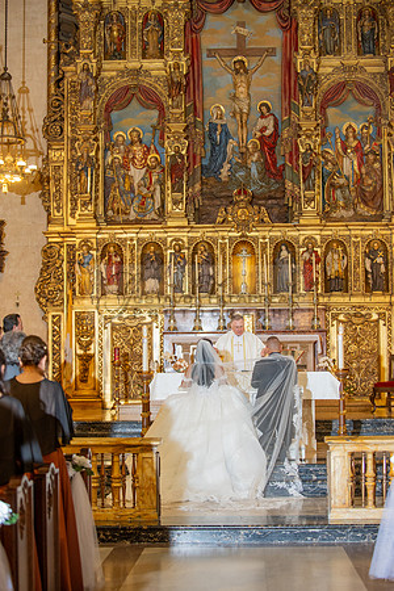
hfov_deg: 19.5
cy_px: 296
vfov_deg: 28.8
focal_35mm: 70
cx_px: 197
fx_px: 1149
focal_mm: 70
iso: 1000
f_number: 2.8
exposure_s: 1/100
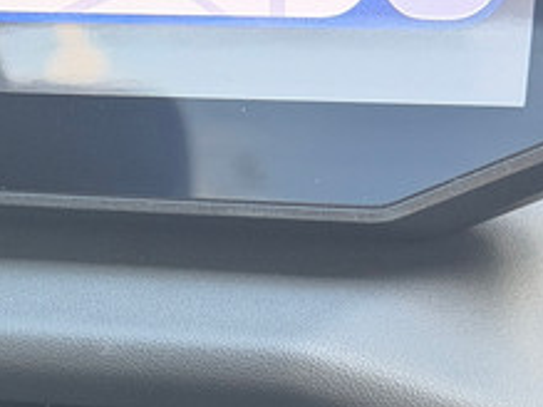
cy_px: 601
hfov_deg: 10.3
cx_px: -330
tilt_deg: -23.9
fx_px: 2885
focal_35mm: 184
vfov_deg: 7.9
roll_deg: +0.7
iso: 200
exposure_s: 1/119
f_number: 1.78
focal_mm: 6.76
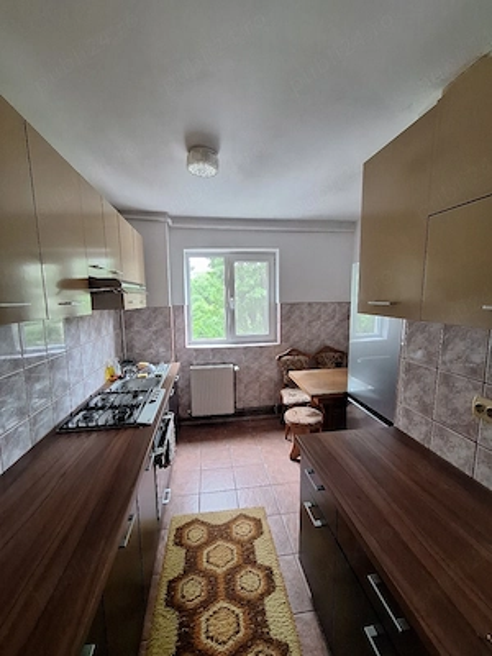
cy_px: 328
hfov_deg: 89.9
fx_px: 246
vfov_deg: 106.2
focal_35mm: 13
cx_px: 246
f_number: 2.2
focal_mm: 1.74
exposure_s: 1/50
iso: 160
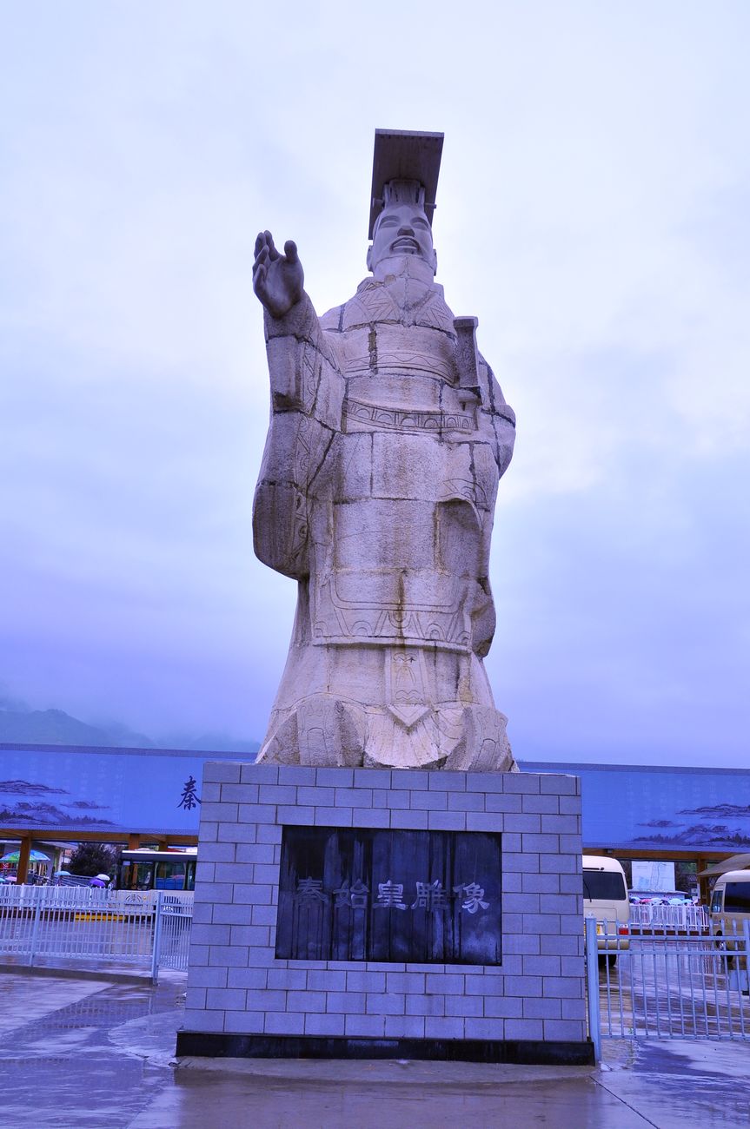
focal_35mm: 36
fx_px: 1128
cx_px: 375
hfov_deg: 36.8
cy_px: 564
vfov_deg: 53.2
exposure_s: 1/100
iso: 200
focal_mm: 24
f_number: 14
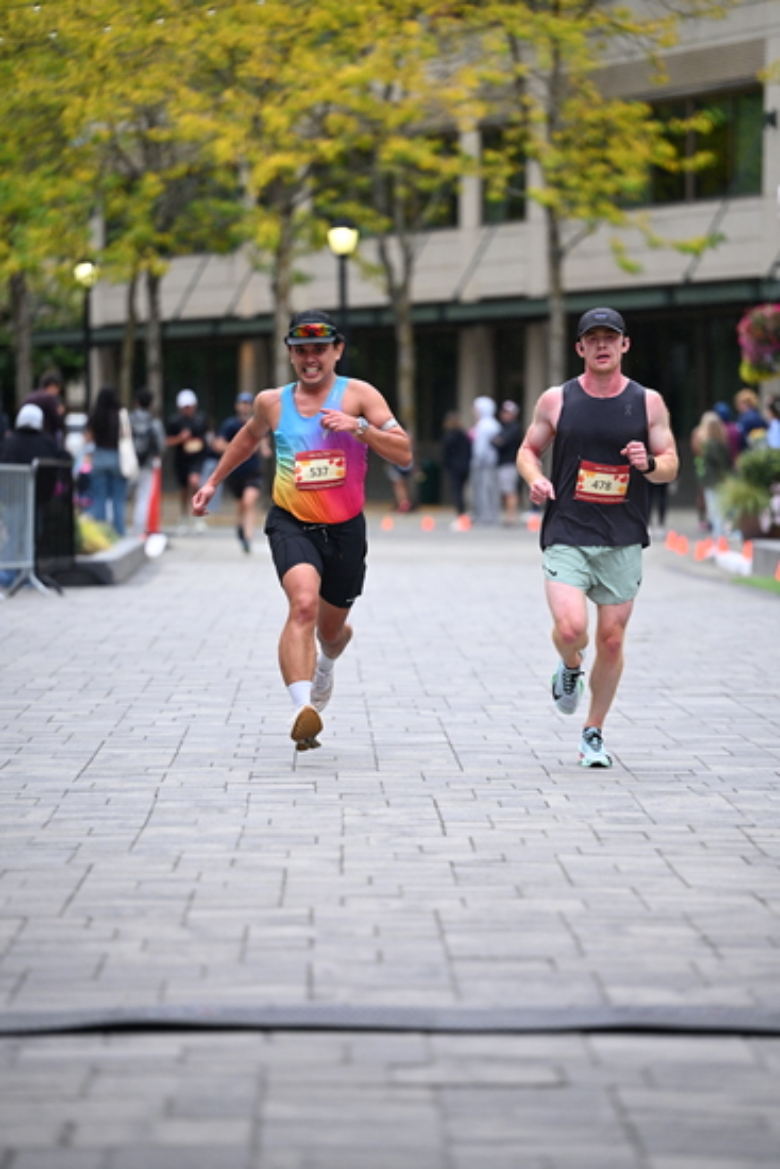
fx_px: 4872
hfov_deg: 9.2
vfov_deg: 13.7
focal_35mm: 150
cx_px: 390
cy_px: 584
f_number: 2.8
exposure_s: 1/2500
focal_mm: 150
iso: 1250
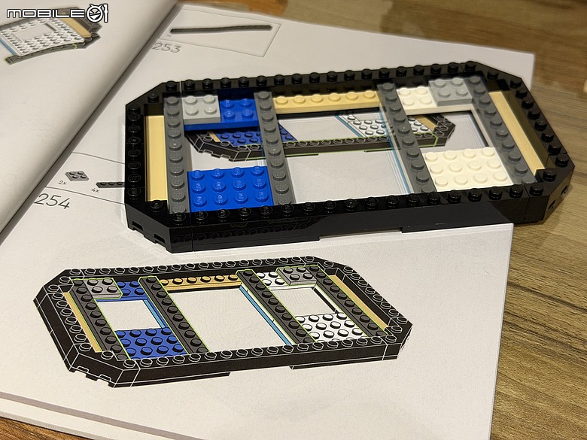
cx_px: 294
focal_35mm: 48
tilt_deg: -41.9
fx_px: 814
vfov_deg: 30.3
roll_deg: +0.0
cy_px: 220
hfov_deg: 39.7
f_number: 1.78
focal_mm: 6.76
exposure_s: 1/40
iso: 200
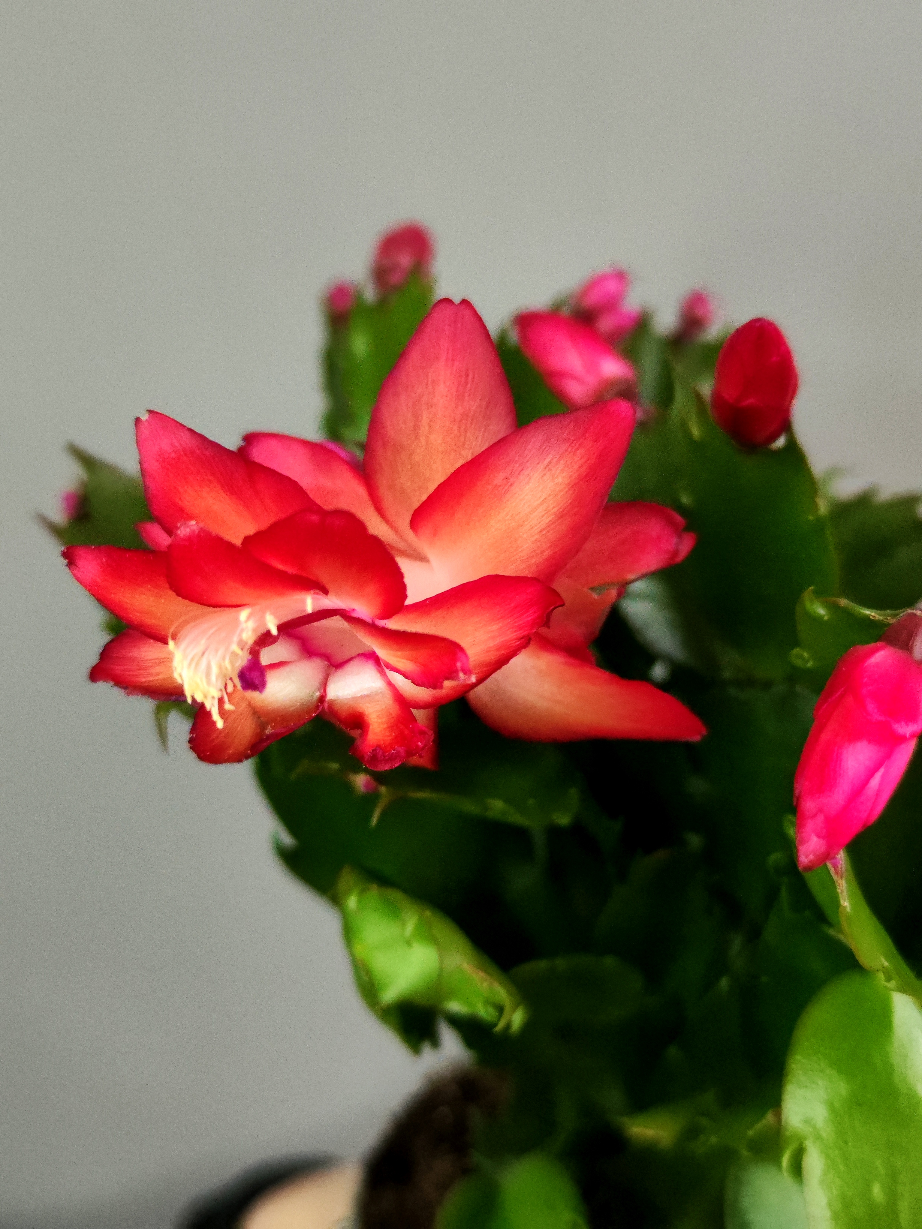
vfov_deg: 73.9
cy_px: 614
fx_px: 817
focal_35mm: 23
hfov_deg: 58.9
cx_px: 461
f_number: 1.69
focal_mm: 7.01
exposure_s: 1/400
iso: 4828
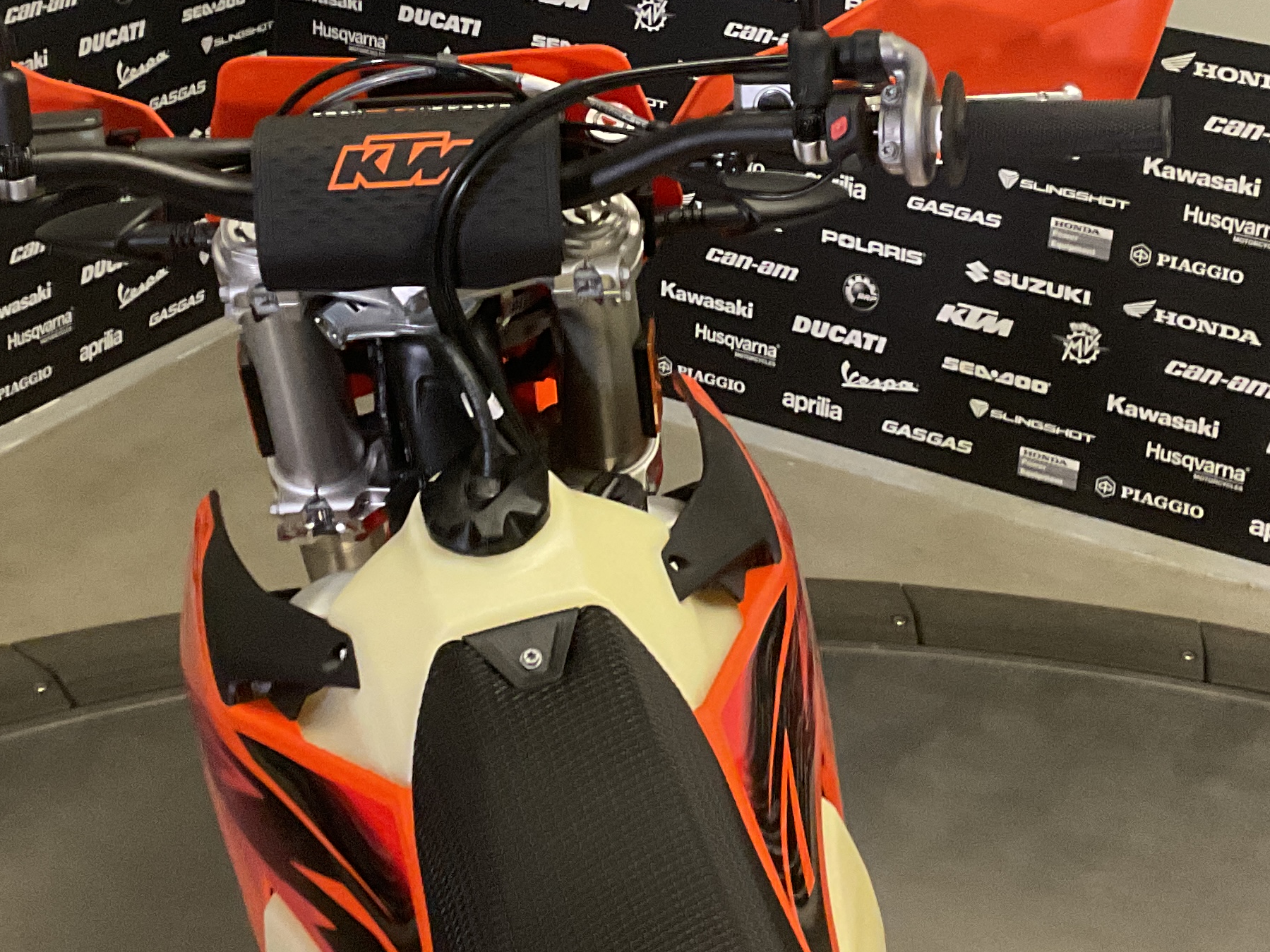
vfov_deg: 22.4
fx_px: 2385
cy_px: 238
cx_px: 616
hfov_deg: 29.8
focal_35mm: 65
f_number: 1.8
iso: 250
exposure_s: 1/60
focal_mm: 3
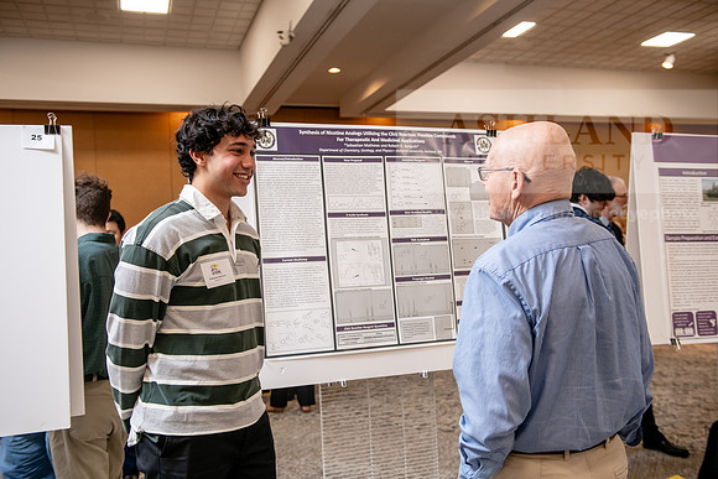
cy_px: 240
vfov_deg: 37.9
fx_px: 698
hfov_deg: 54.4
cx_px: 359
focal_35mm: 35
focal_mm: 35
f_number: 3.5
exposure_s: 1/160
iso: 1600
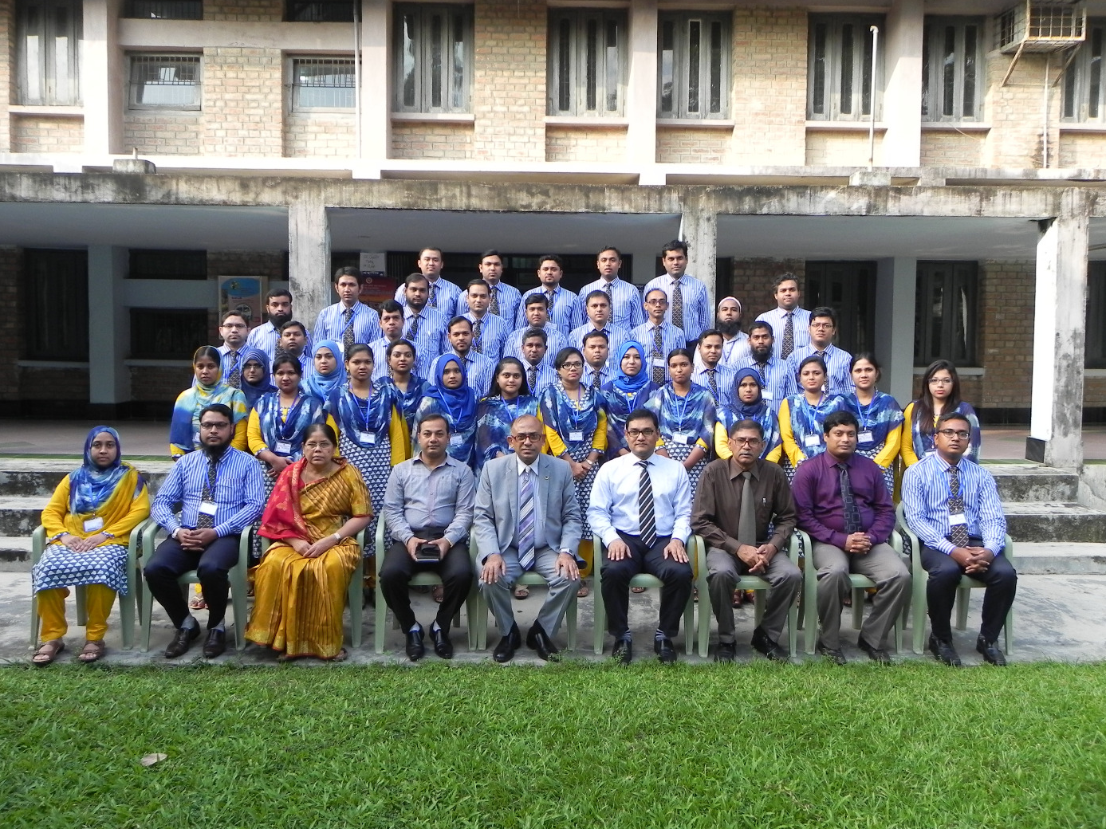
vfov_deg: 51.3
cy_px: 427
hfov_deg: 65.3
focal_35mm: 27
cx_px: 553
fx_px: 863
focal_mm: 4.6
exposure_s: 1/106
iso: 160
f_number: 4
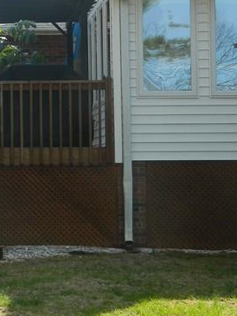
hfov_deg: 12.5
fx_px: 1049
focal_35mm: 115
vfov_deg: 17.1
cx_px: -61
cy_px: 106
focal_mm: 7.3
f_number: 3.5
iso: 80
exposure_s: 1/320
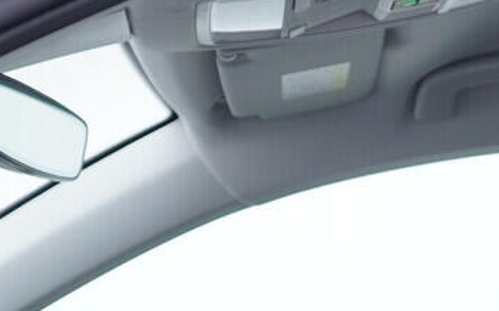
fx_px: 2066
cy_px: 681
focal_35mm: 152
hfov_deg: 13.8
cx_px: 325
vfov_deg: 8.1
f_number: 2.8
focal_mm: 24
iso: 125
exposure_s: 1/40
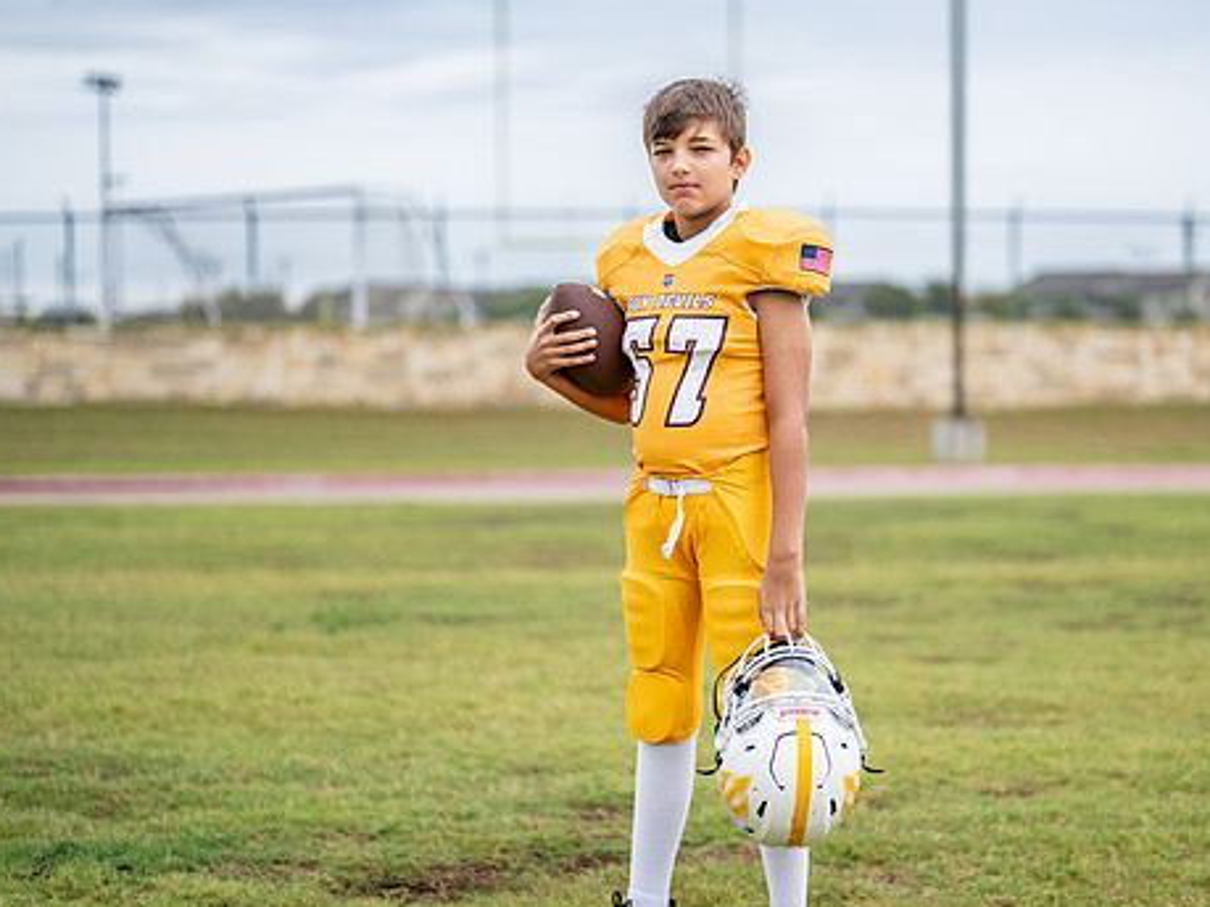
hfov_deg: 27.3
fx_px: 2481
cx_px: 731
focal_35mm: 71
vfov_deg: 20.7
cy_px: 465
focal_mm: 50
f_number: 1.2
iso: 320
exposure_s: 1/1250
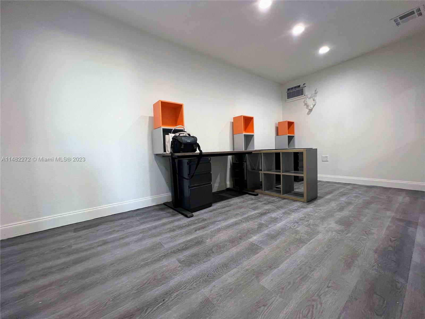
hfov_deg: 106.2
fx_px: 160
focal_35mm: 13
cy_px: 160
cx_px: 212
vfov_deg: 89.9
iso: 160
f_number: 1.8
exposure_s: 1/60
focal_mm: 1.57
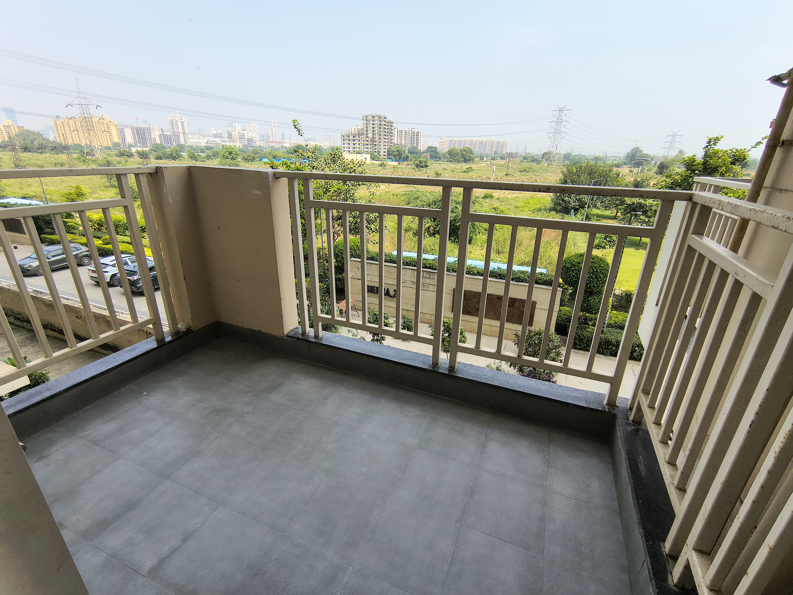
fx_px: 275
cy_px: 298
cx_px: 396
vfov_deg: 94.5
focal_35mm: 12
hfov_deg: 110.5
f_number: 2.2
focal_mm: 2.13
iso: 100
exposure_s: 1/650
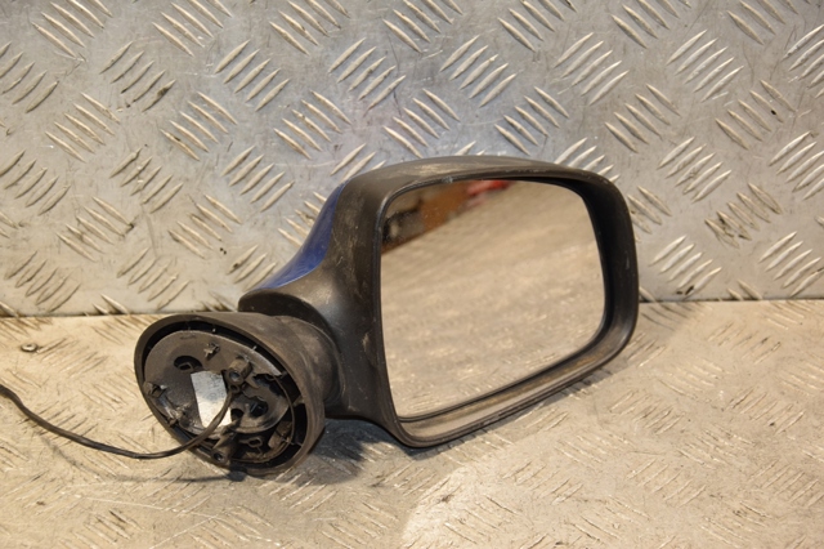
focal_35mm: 93
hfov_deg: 21.9
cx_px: 412
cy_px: 274
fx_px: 2127
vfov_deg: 14.7
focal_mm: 62
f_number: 5.3
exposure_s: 1/160
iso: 800
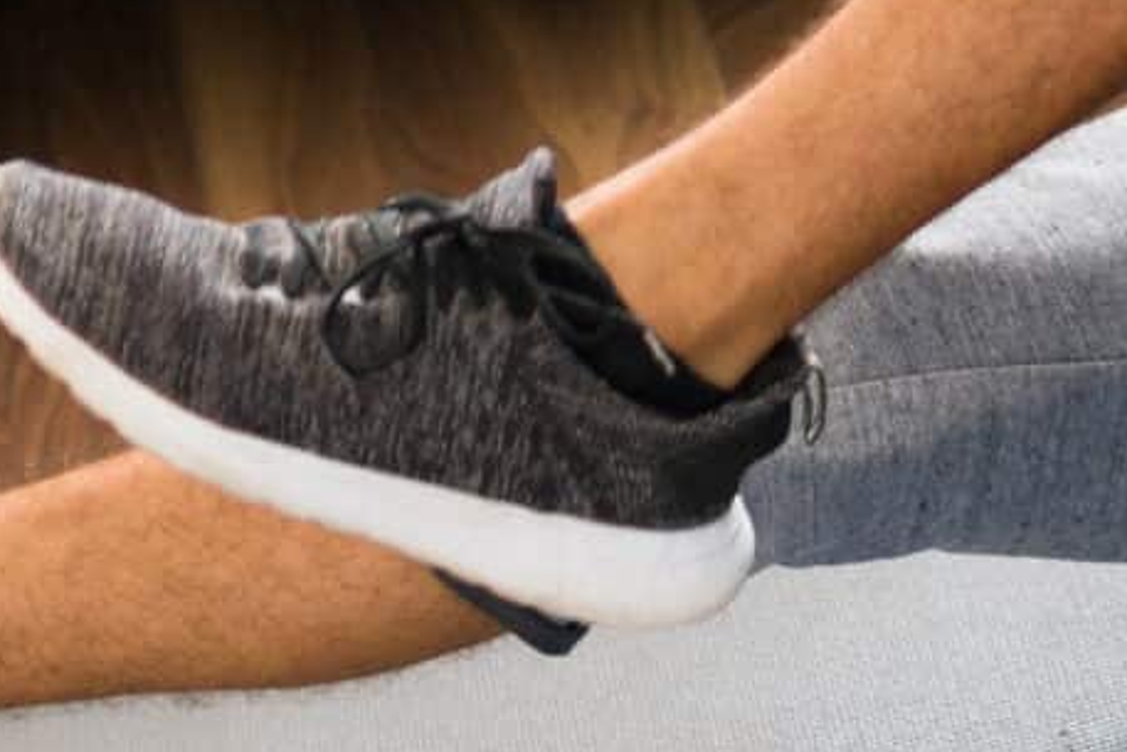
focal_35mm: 196
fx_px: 6137
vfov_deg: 6.9
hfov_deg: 10.1
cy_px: -291
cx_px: 1800
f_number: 1.6
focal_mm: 35
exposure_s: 1/160
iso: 400
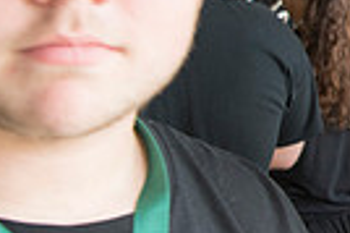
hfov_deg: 16.4
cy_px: -27
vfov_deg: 12.9
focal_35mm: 104
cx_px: 637
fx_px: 1010
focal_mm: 24
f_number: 5
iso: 640
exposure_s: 1/60
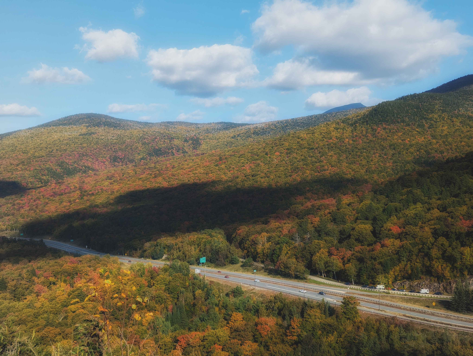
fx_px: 657
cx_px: 236
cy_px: 178
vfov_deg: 30.3
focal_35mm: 48
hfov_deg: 39.6
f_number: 1.85
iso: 47
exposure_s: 1/1550
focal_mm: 6.81
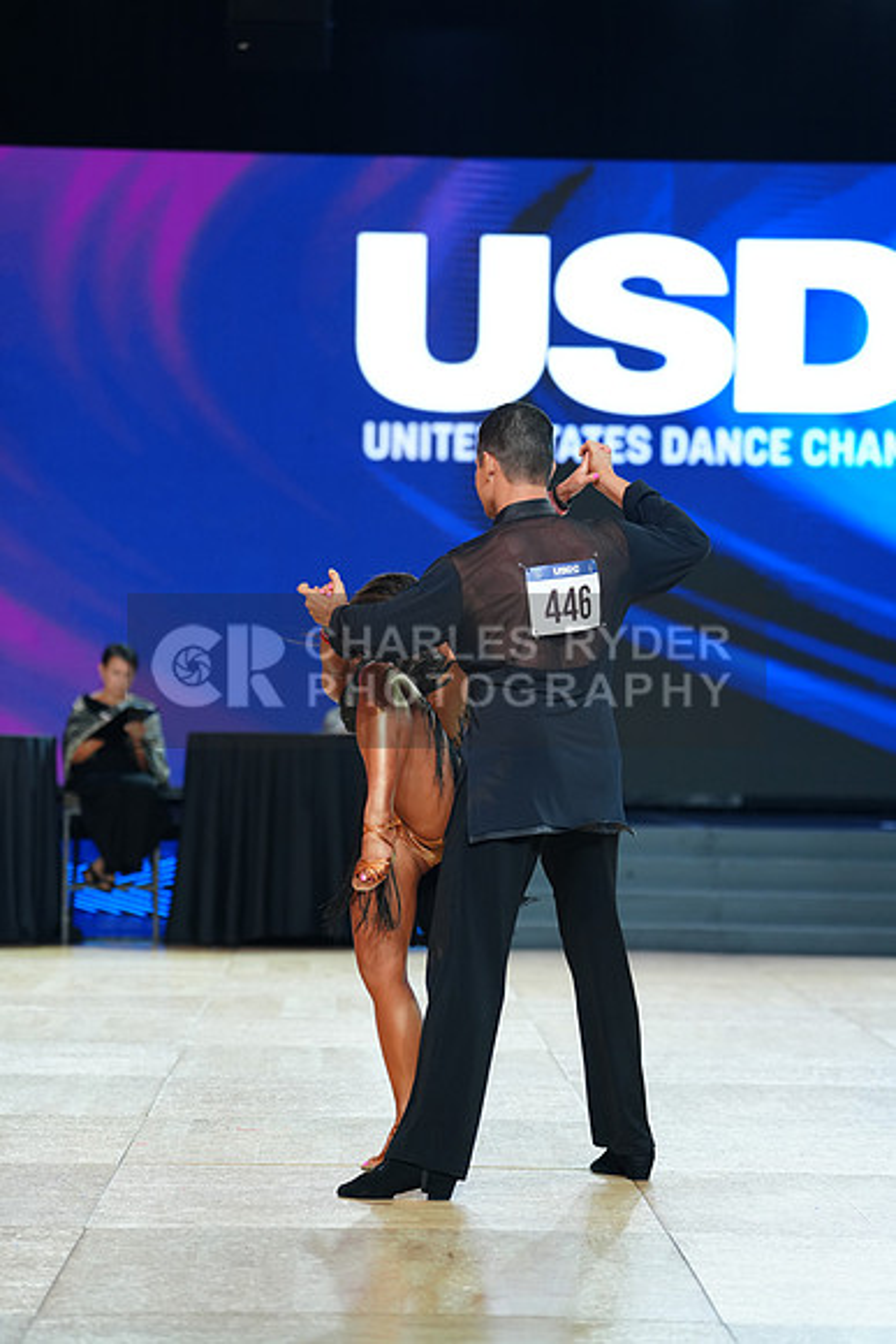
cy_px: 672
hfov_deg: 13.4
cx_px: 448
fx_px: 3805
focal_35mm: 102
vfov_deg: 20.0
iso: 800
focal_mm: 102
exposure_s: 1/400
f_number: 2.8
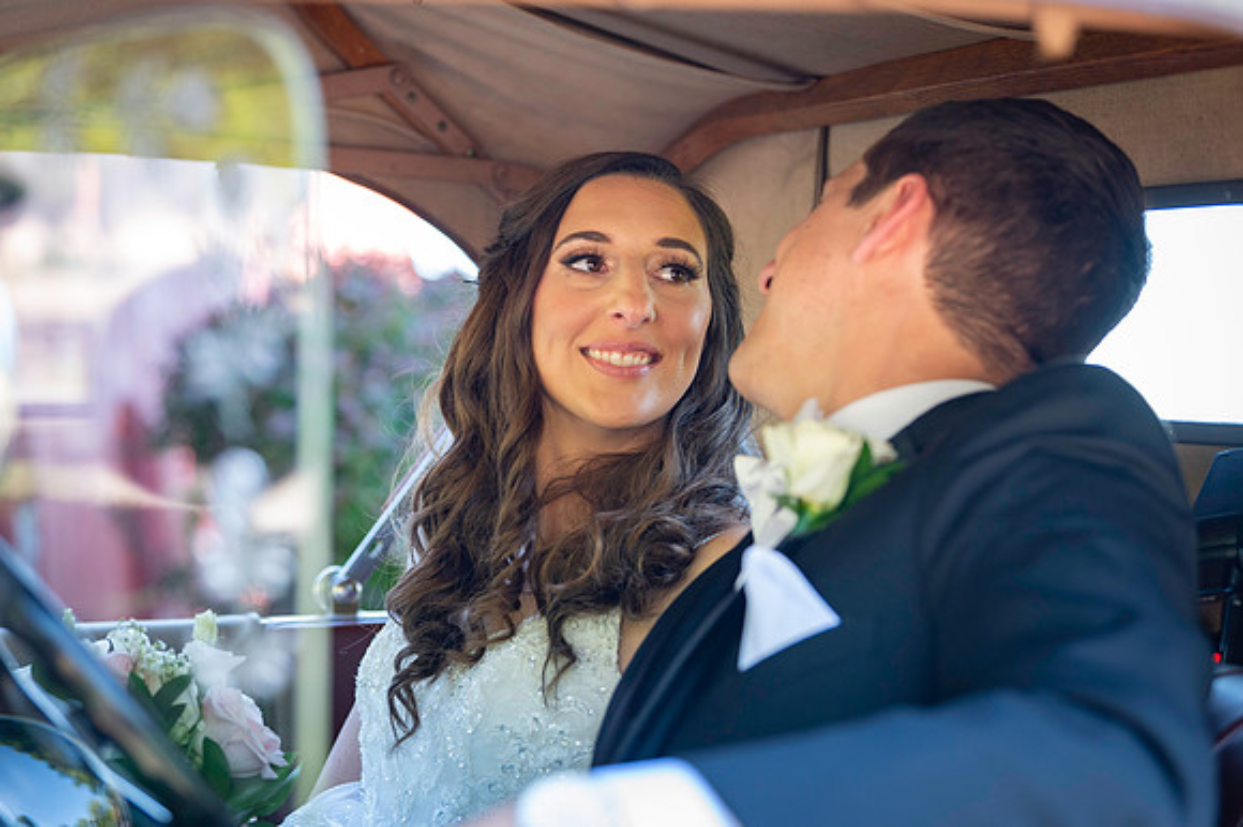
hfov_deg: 23.7
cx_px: 622
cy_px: 414
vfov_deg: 15.9
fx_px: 2968
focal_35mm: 86
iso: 1000
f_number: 3.5
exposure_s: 1/250
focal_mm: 86
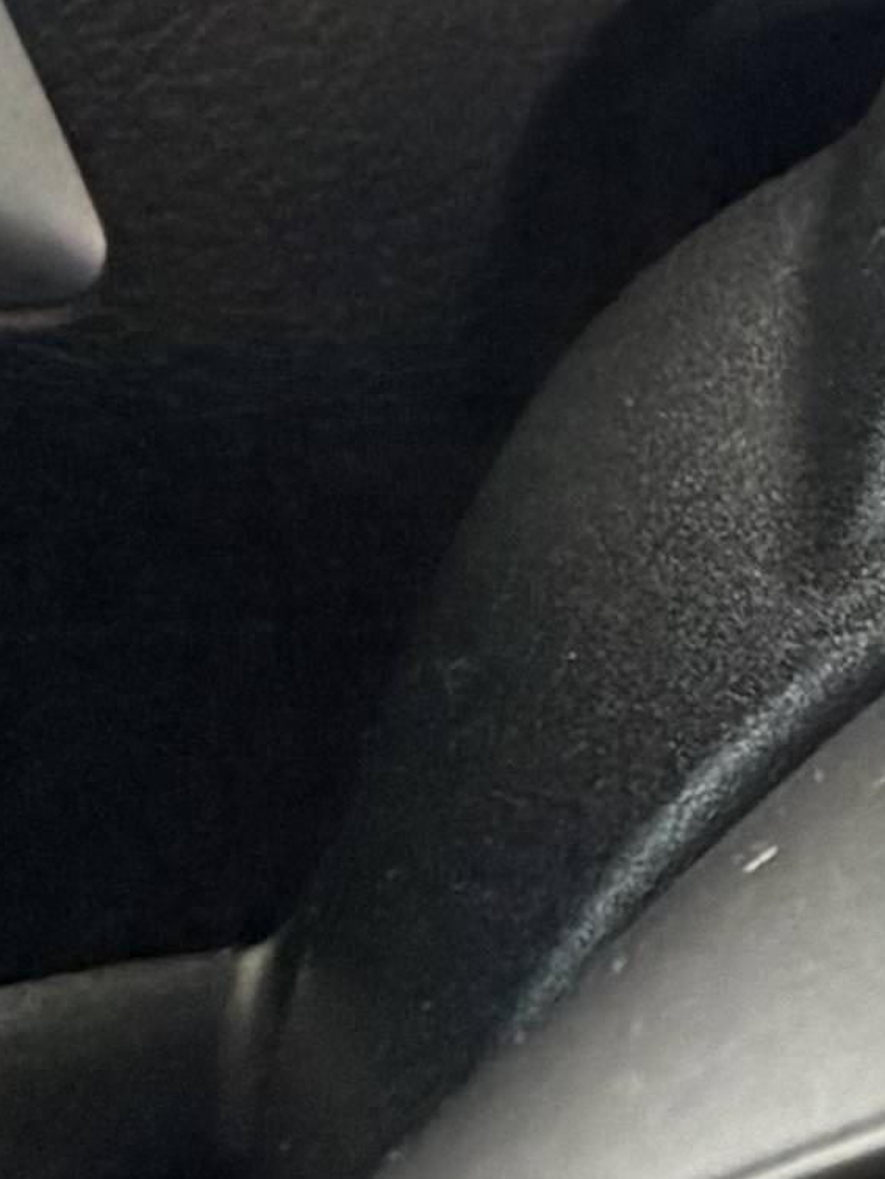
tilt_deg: -18.5
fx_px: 3611
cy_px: -844
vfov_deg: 16.1
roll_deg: +1.2
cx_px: 2066
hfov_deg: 11.7
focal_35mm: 106
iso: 320
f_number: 2.2
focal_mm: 2.22
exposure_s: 1/90
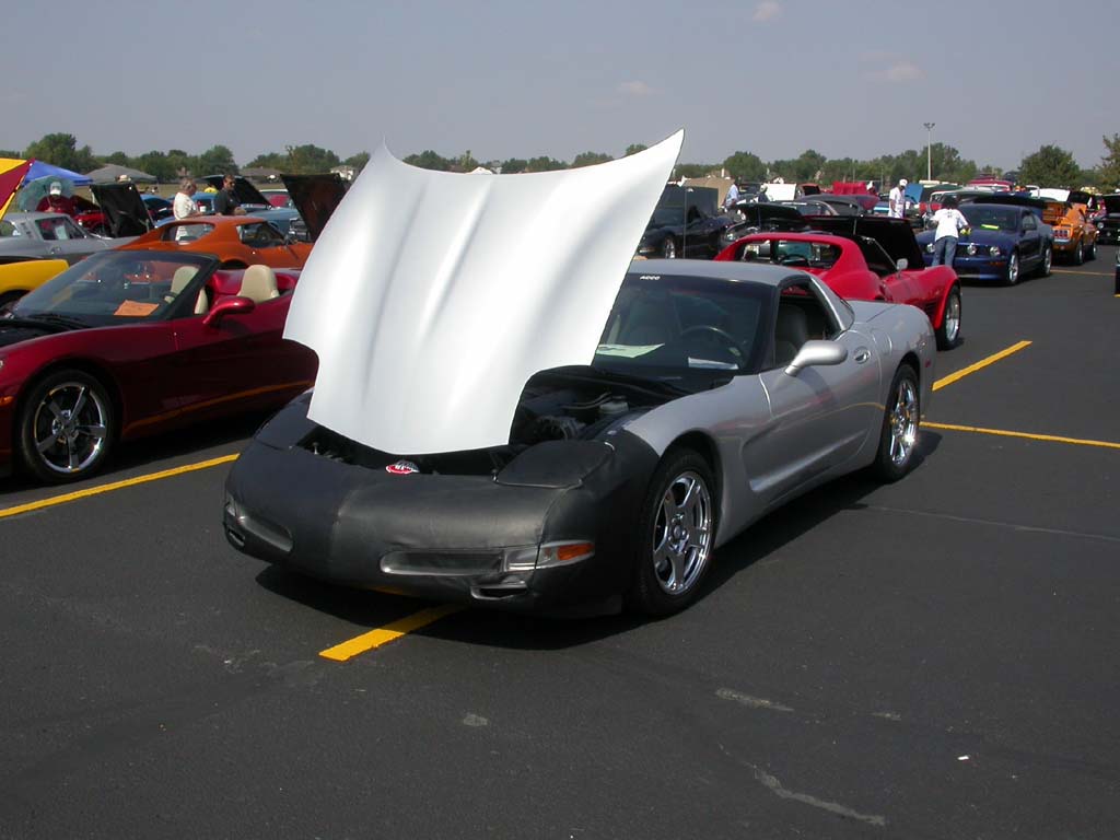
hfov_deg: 49.0
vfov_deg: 37.7
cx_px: 560
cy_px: 420
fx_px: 1229
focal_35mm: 38
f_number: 7.5
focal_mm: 7.85
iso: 100
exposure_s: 1/441
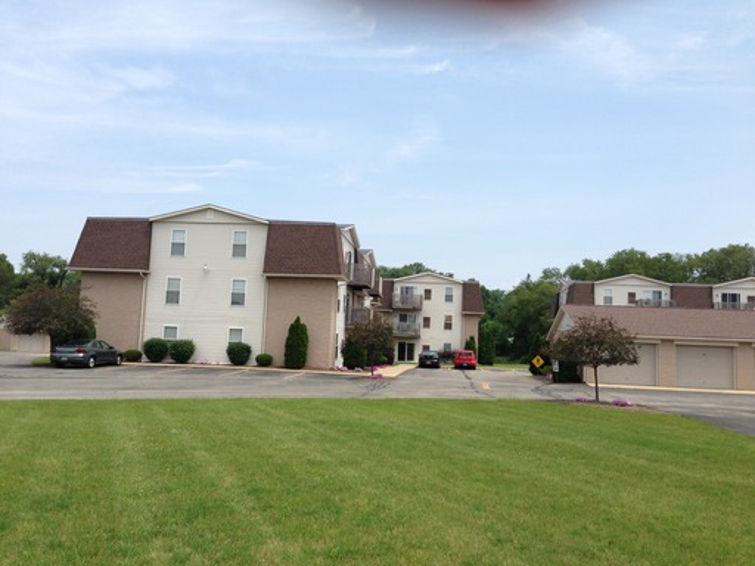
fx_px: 720
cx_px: 378
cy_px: 283
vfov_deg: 42.9
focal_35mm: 33
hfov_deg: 55.4
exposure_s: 1/1355
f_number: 2.4
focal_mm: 4.13
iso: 50
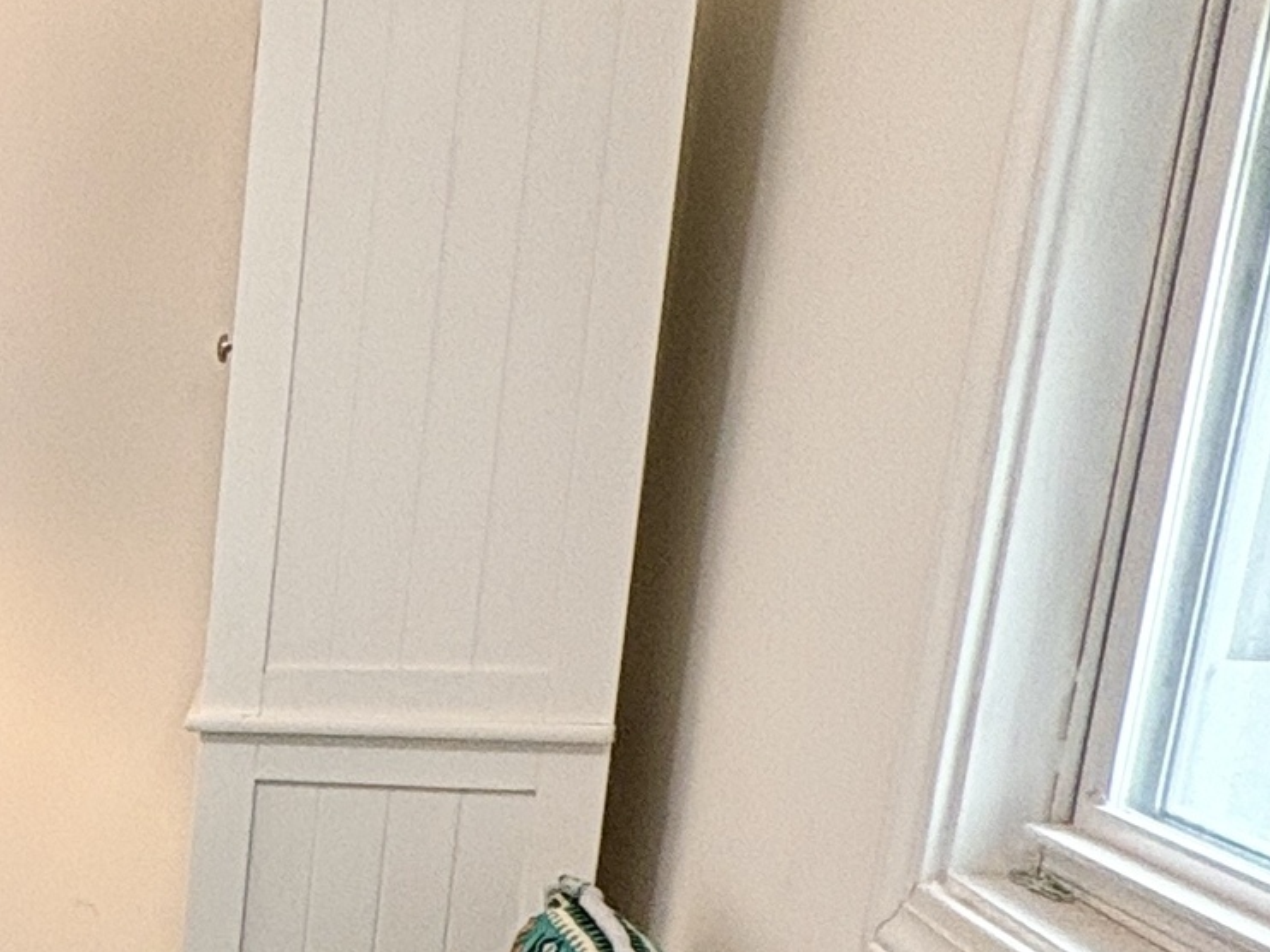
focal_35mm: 58
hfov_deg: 19.8
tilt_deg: -9.7
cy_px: 870
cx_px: -1205
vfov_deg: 24.4
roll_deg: +0.9
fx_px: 2127
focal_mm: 2.22
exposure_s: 1/120
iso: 100
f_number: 2.2
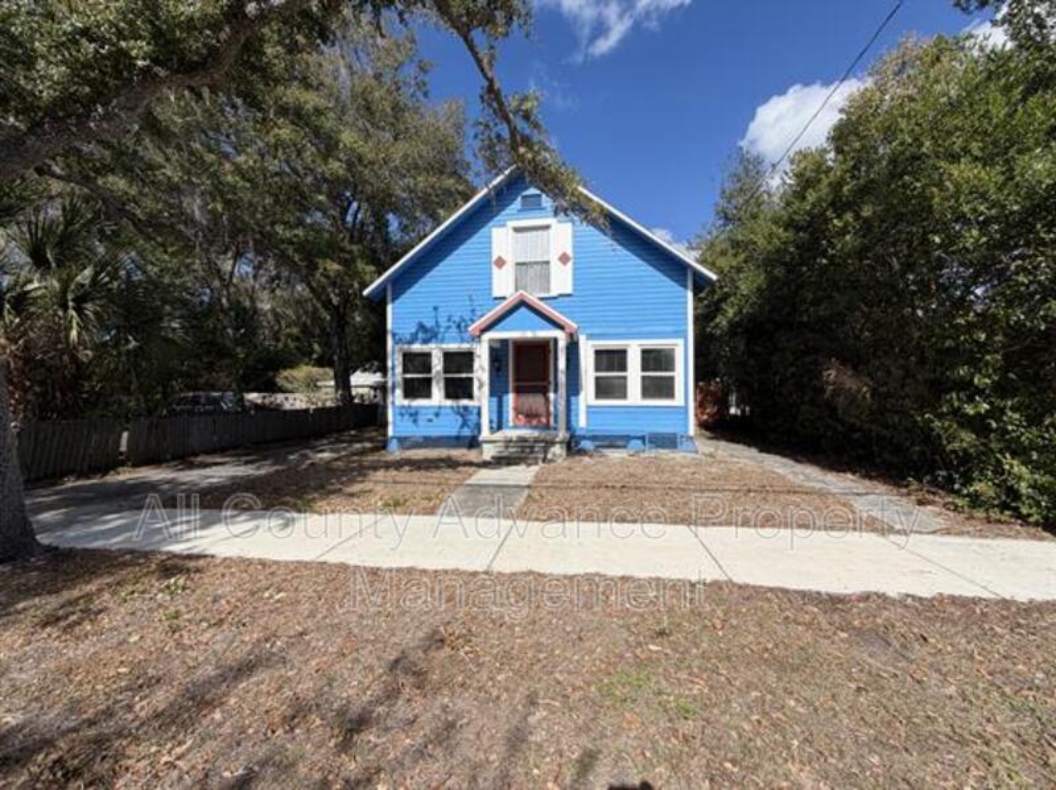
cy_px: 395
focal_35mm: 14
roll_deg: -1.5
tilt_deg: -1.3
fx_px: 427
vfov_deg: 85.6
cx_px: 528
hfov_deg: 102.1
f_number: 2.2
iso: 20
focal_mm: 2.22
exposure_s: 1/1033
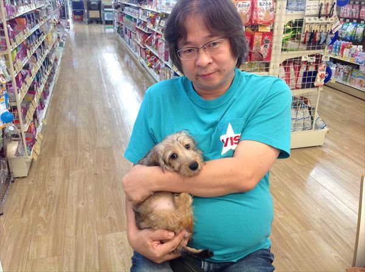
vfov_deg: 40.6
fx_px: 368
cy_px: 136
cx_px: 182
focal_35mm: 35
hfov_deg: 52.7
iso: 64
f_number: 2.4
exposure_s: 1/30
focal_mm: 4.28
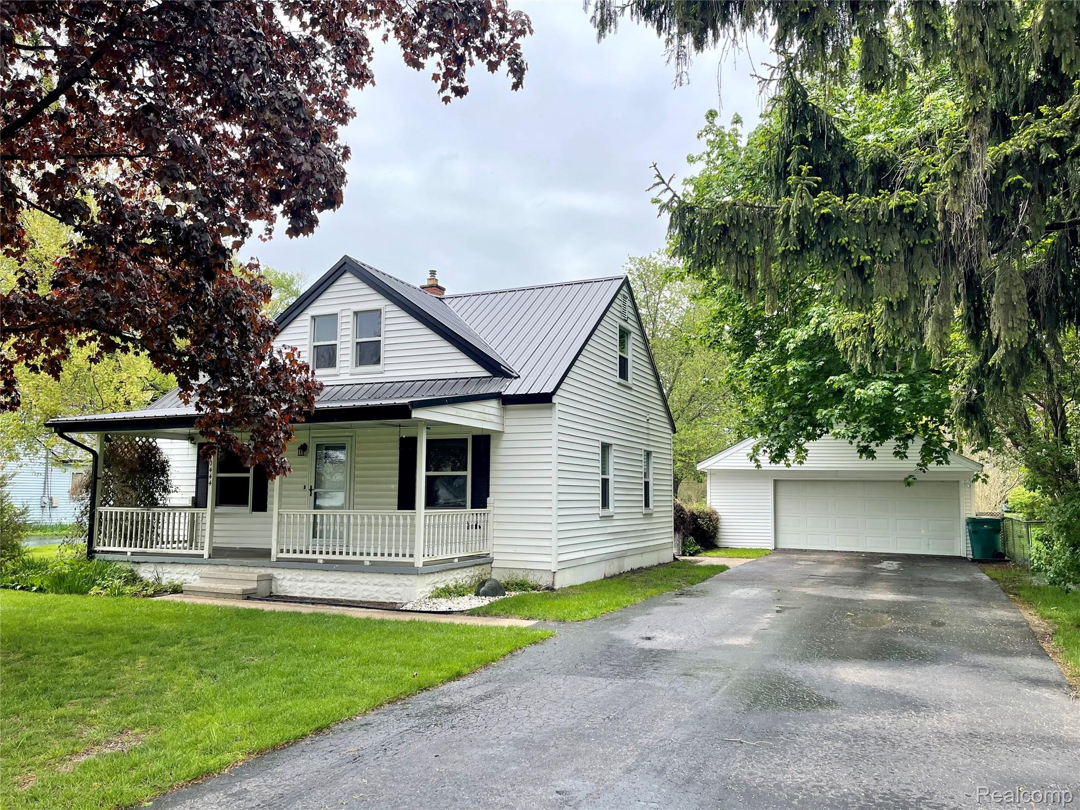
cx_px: 540
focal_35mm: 25
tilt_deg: +5.9
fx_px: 780
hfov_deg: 69.4
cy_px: 405
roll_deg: -0.5
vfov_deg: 54.9
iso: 32
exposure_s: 1/1667
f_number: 1.6
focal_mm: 5.1
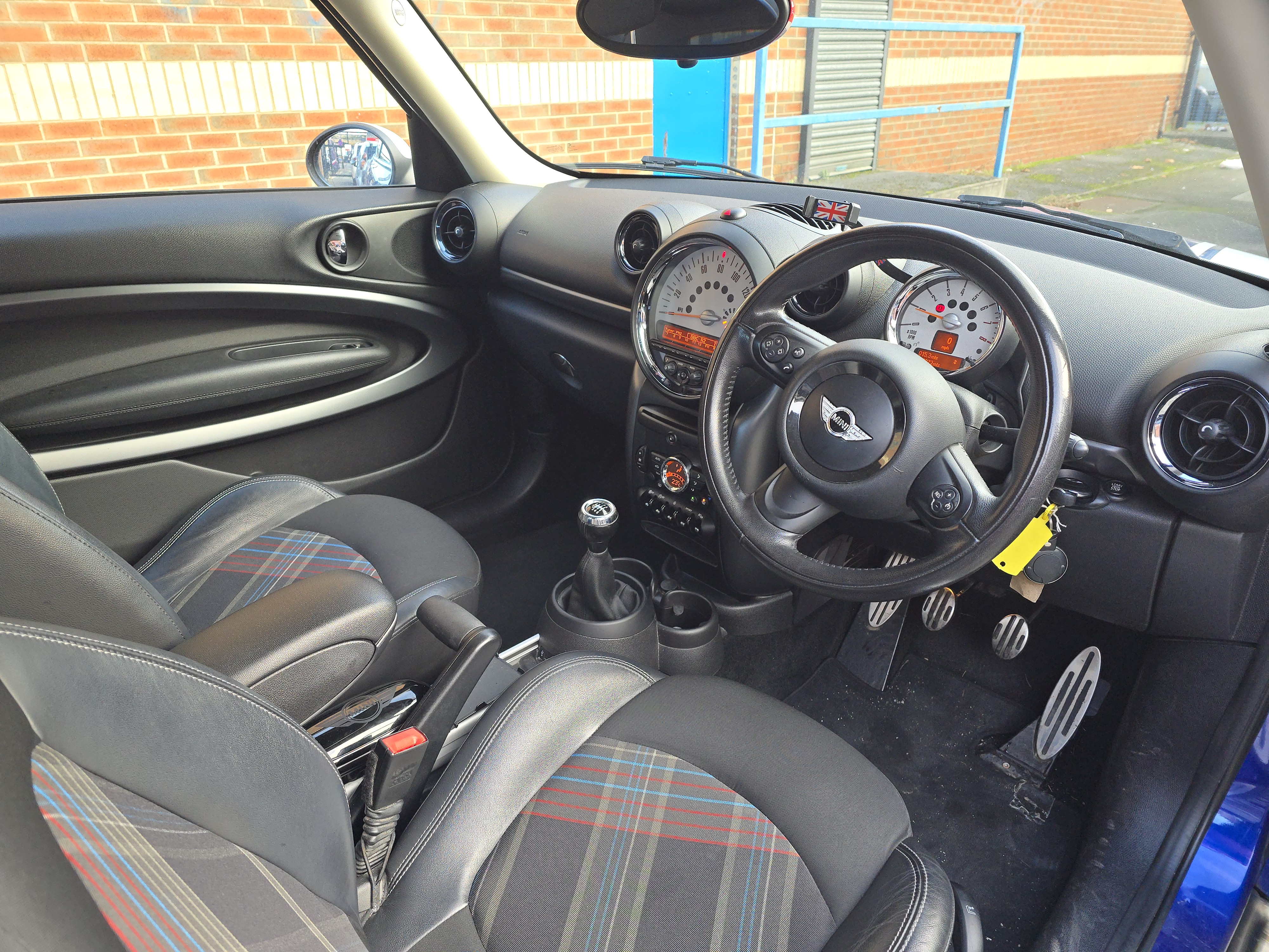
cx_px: 634
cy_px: 476
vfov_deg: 58.9
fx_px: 843
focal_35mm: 23
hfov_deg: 73.9
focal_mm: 6.3
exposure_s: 1/180
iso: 100
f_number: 1.7
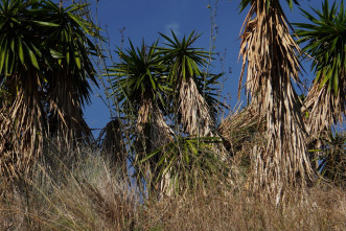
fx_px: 740
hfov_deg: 26.0
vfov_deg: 17.7
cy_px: 112
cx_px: 86
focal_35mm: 77
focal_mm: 16
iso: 100
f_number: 2.8
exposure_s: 1/4000
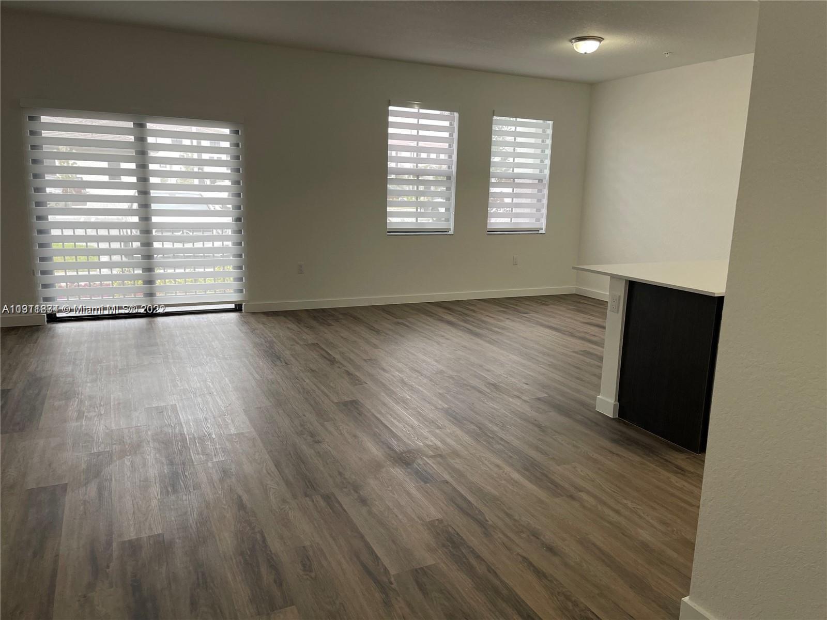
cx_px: 414
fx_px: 621
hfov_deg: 67.3
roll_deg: -1.1
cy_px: 310
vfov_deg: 53.1
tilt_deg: -10.8
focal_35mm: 26
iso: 100
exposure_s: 1/120
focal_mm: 5.1
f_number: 1.6
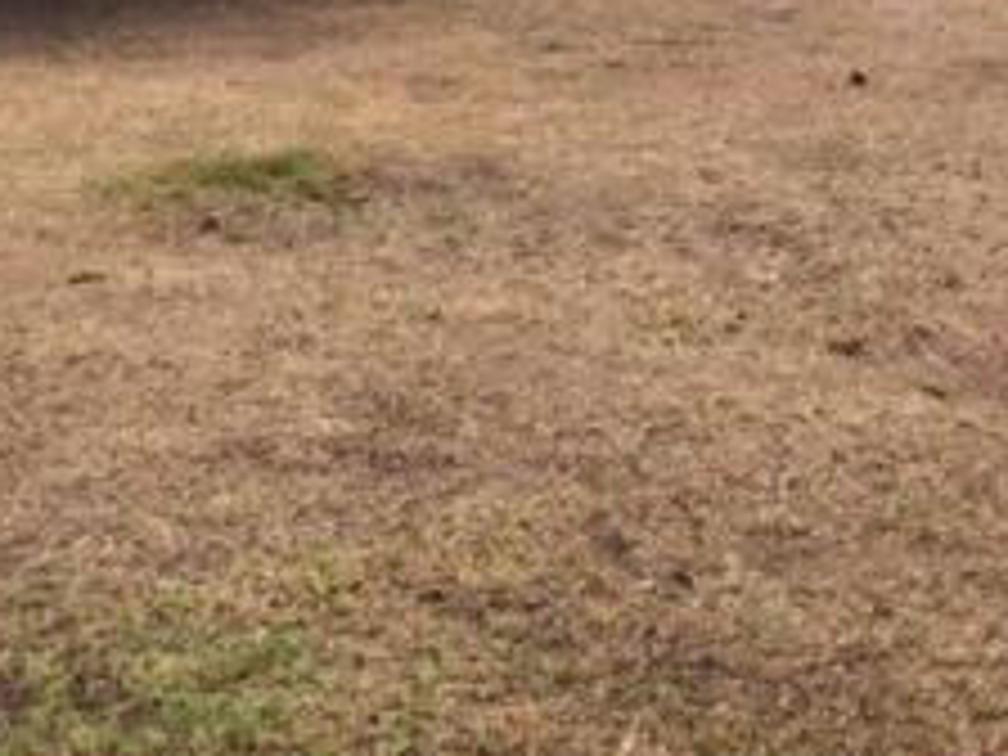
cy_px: -256
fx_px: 2417
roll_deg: -0.8
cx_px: 909
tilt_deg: -1.2
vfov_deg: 16.7
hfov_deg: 23.0
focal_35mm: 83
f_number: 2.2
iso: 32
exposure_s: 1/1026
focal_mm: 4.15
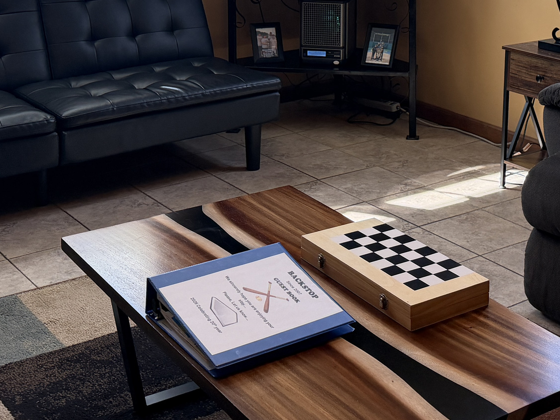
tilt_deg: -7.6
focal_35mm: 61
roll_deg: -0.5
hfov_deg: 31.4
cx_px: 372
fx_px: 987
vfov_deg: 22.8
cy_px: -29
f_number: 1.78
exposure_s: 1/228
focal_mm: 6.76
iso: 160
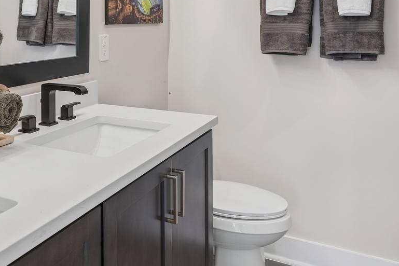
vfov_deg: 32.8
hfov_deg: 48.5
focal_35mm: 39
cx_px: 124
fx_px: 432
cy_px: 35
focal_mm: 16
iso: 200
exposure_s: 1/8
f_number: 9
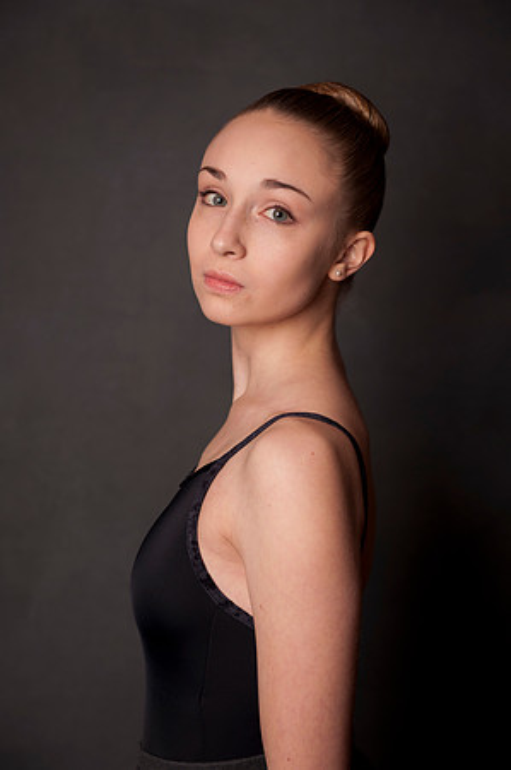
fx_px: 1494
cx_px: 256
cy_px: 385
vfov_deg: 28.9
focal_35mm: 70
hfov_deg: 19.4
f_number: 4
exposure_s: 1/160
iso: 100
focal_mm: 70
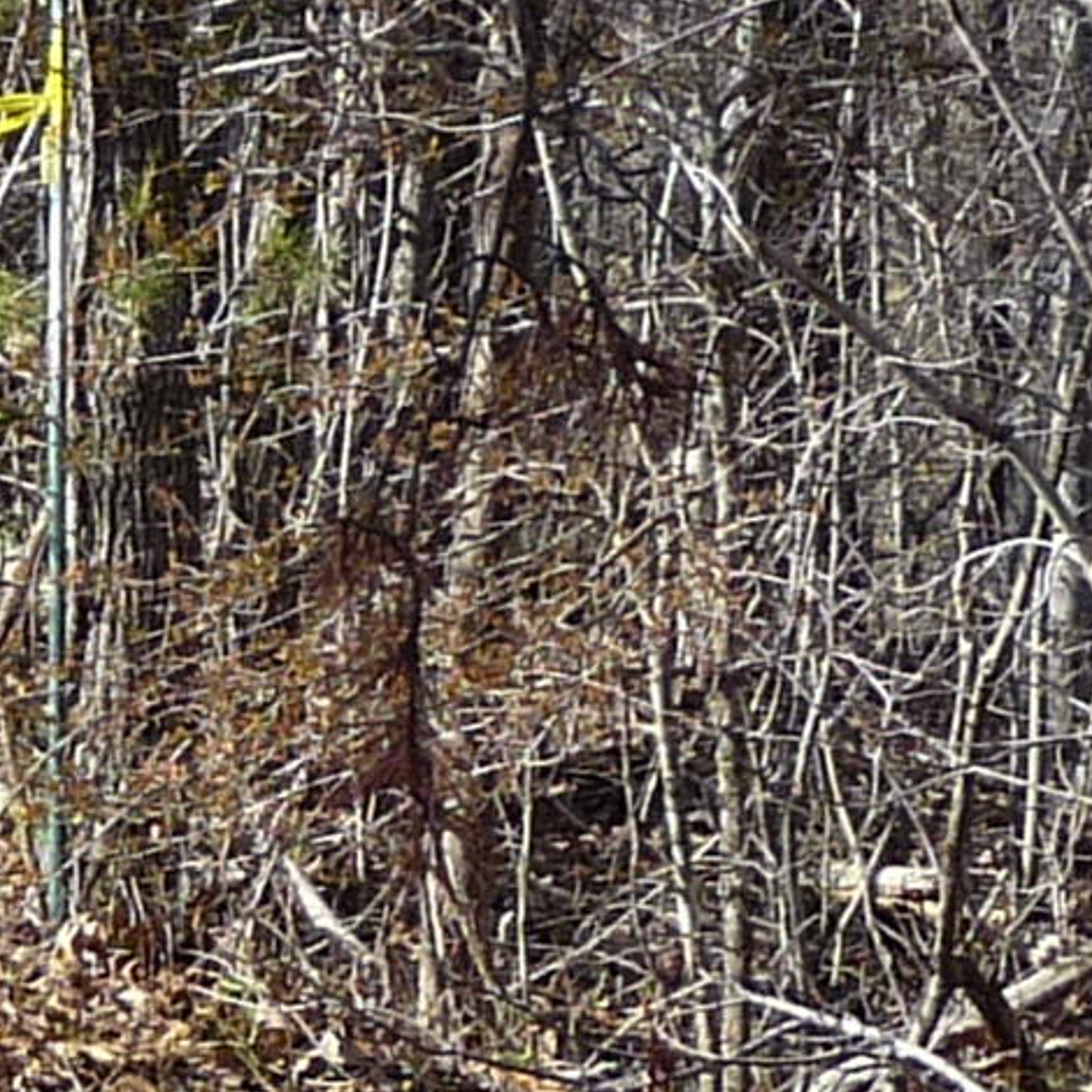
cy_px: 630
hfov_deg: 5.6
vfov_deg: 5.6
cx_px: -500
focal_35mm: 312
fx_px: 11135
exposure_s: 1/400
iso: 100
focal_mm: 8
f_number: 4.2
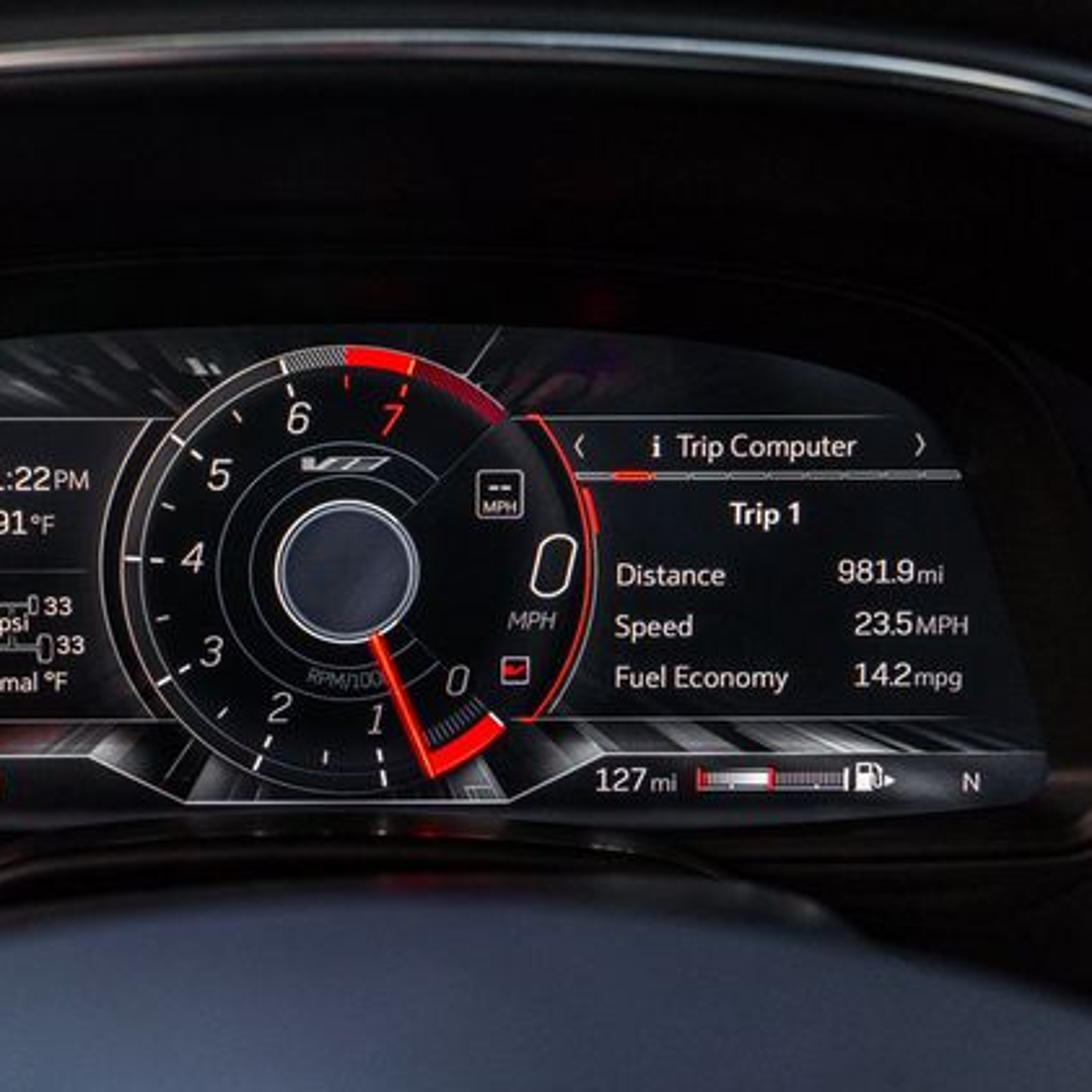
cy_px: 545
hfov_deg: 31.8
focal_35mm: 53
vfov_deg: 32.2
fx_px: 1892
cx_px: 324
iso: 640
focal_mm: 41
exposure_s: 1/60
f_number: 8
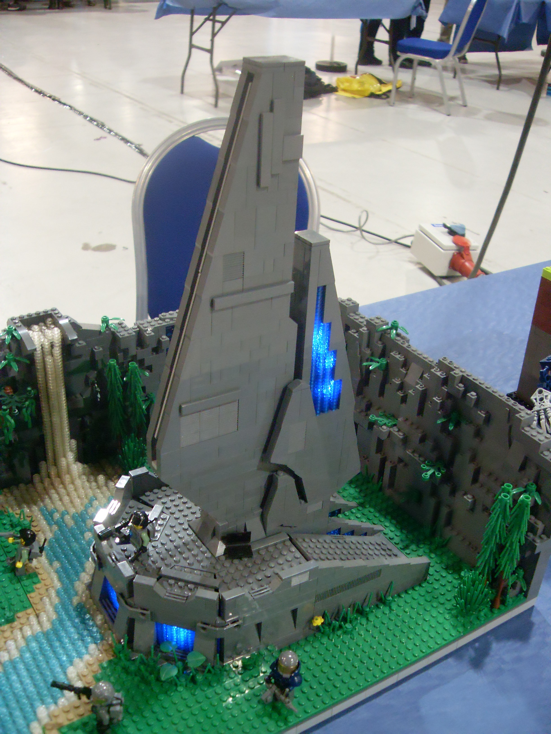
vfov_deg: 50.1
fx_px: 785
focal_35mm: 37
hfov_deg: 38.7
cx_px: 276
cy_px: 367
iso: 200
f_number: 2.8
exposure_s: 1/8
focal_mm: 6.3
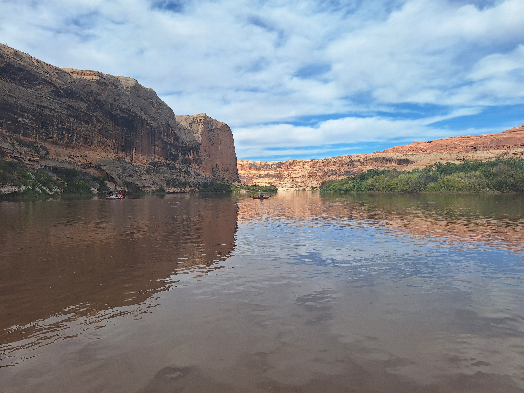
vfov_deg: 58.9
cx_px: 262
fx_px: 348
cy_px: 196
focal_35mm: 23
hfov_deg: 73.9
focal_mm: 5.54
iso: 40
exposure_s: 1/2278
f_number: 1.8
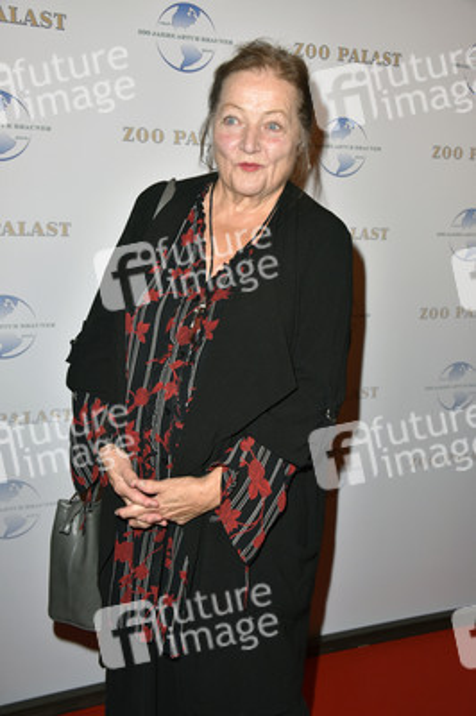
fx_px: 834
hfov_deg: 31.8
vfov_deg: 46.4
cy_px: 358
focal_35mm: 42
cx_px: 238
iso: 1000
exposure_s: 1/40
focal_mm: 42
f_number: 6.3
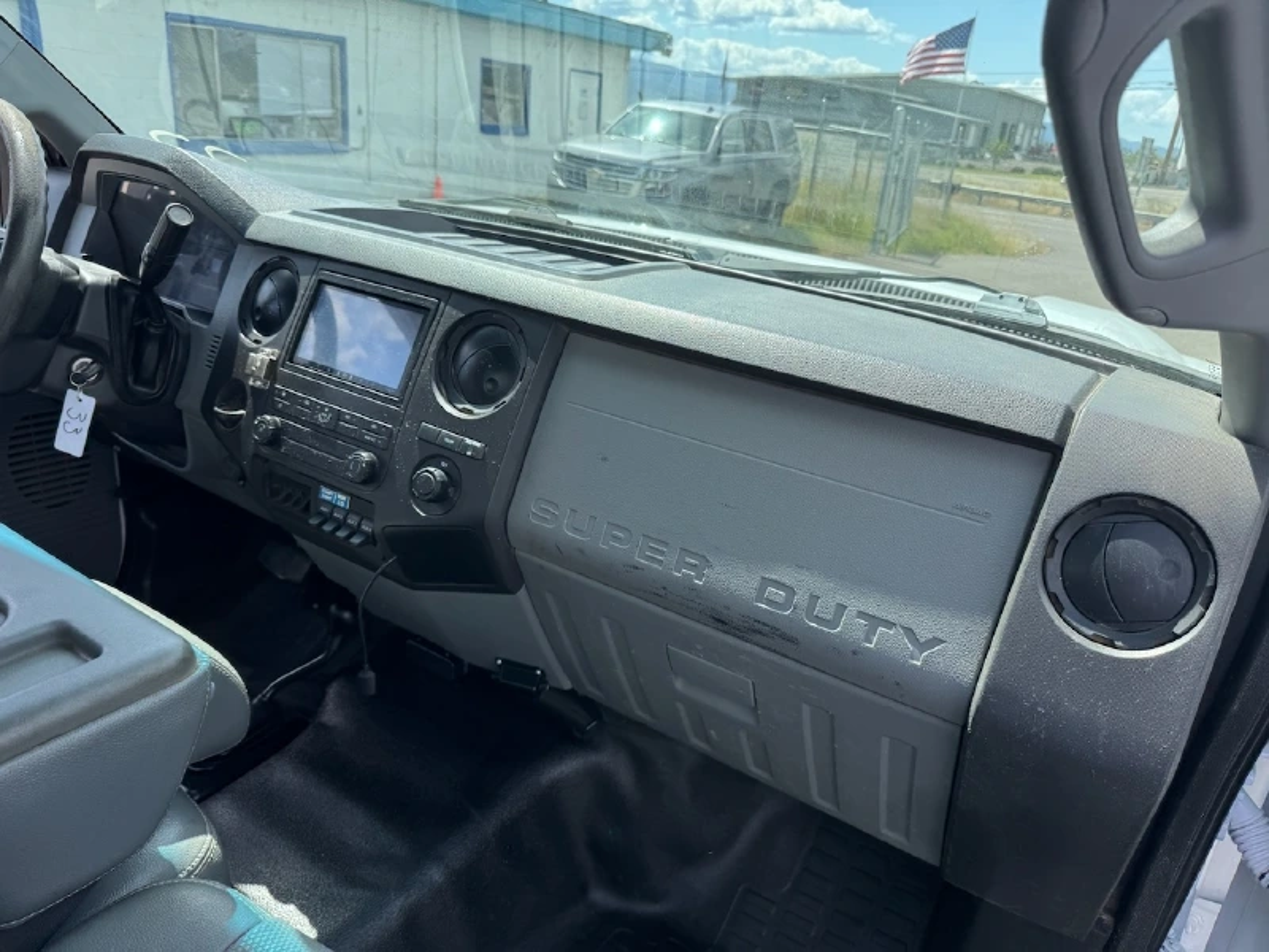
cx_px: 634
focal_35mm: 24
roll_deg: -5.7
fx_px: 880
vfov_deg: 56.8
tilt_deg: -22.9
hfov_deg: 71.6
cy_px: 476
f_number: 1.78
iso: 80
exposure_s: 1/1215
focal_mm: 6.76
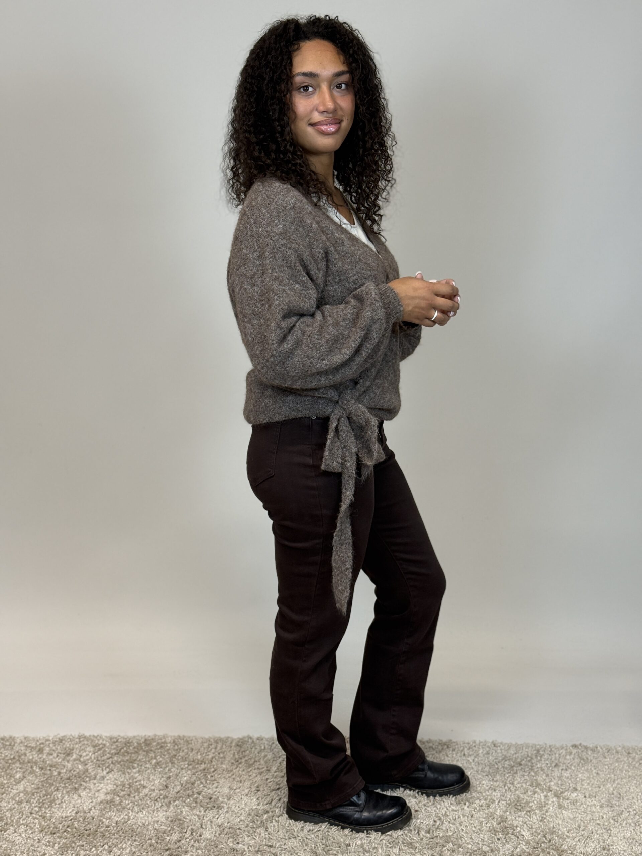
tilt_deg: -12.3
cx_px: 321
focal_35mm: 48
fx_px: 1187
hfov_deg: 30.3
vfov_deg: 39.7
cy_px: 428
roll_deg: -0.5
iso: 100
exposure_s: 1/82
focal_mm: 6.76
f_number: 1.78
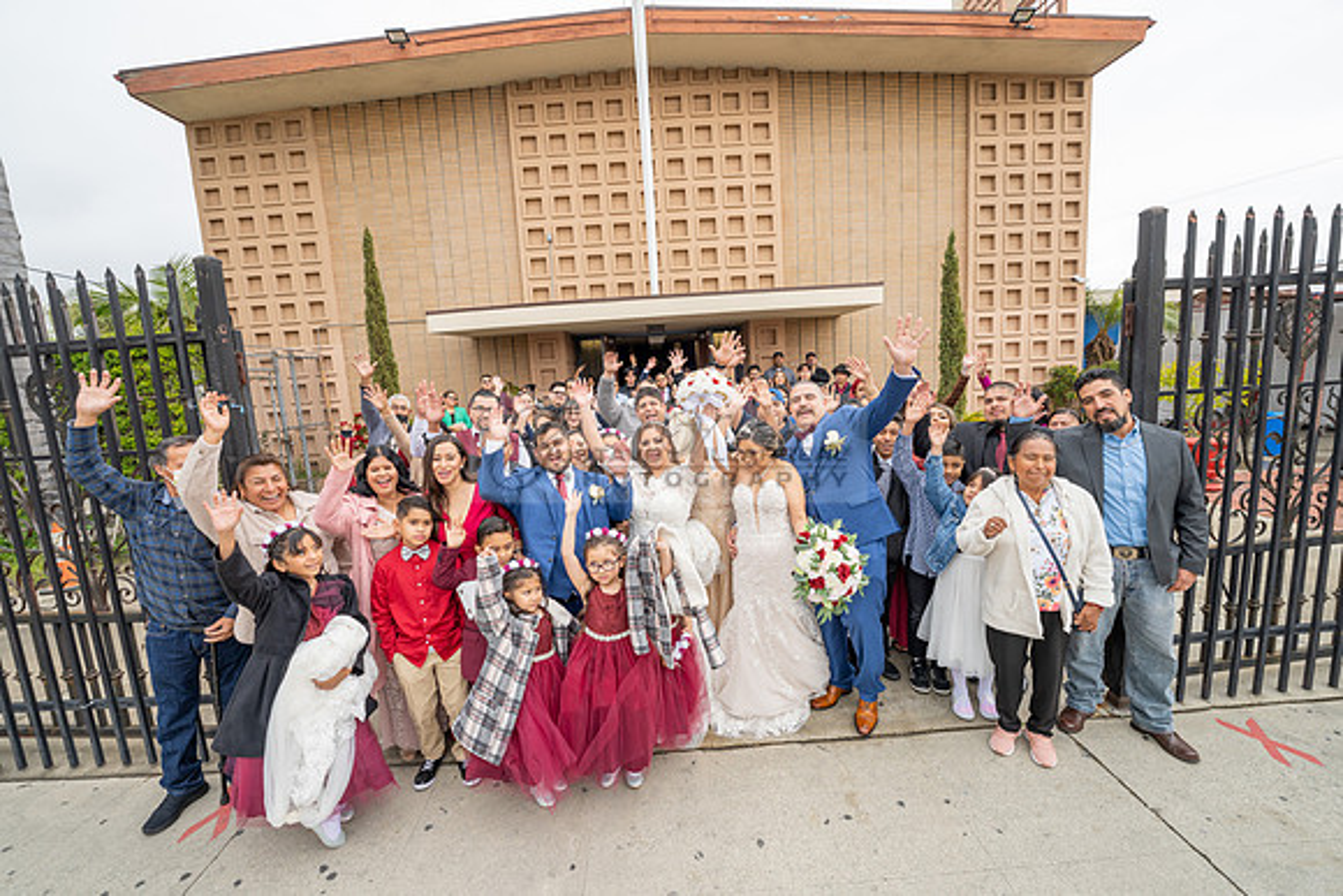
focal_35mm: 14
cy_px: 448
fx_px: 522
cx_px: 672
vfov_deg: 81.2
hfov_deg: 104.2
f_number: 4.5
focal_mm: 14
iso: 200
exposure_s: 1/125
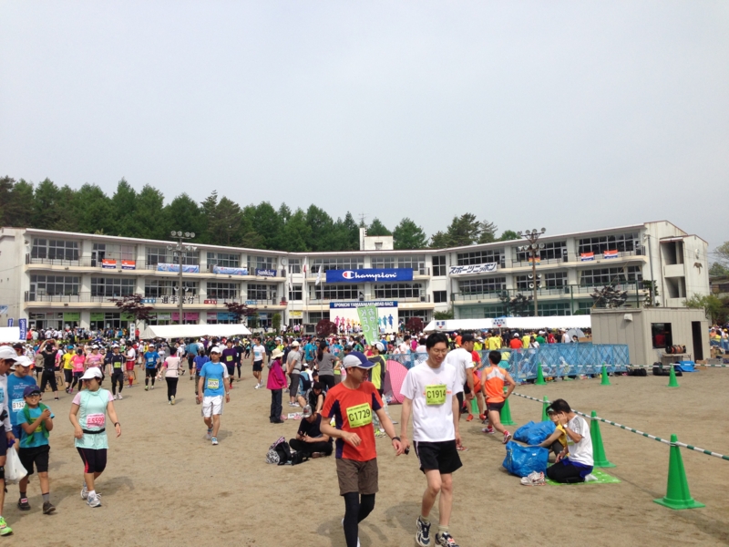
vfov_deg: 42.9
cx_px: 364
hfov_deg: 55.4
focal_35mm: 33
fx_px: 695
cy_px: 274
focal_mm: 4.12
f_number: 2.4
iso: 50
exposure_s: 1/1869
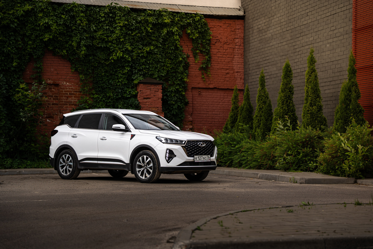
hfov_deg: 27.9
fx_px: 750
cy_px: 124
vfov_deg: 18.8
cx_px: 186
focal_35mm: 72
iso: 125
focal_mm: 70
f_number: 2.8
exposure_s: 1/2000
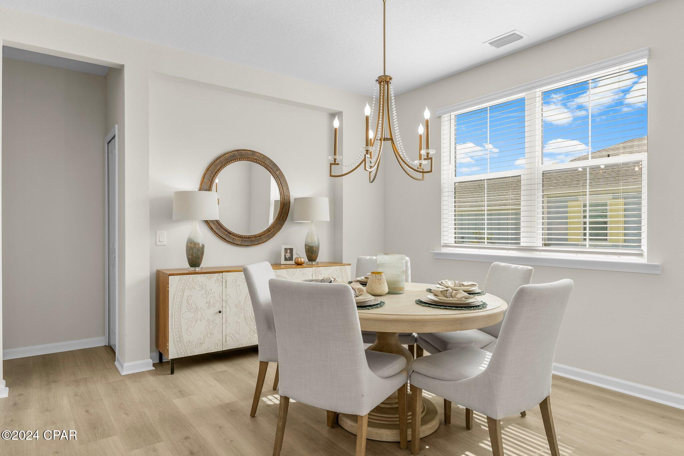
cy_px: 228
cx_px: 342
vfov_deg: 59.5
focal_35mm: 21
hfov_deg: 81.2
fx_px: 399
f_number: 8
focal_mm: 21
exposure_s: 1/50
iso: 400
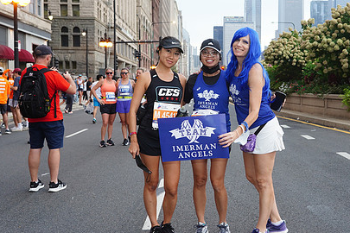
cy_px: 105
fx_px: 418
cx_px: 220
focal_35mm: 43
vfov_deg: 31.2
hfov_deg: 45.0
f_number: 4.5
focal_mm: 30
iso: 500
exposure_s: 1/80
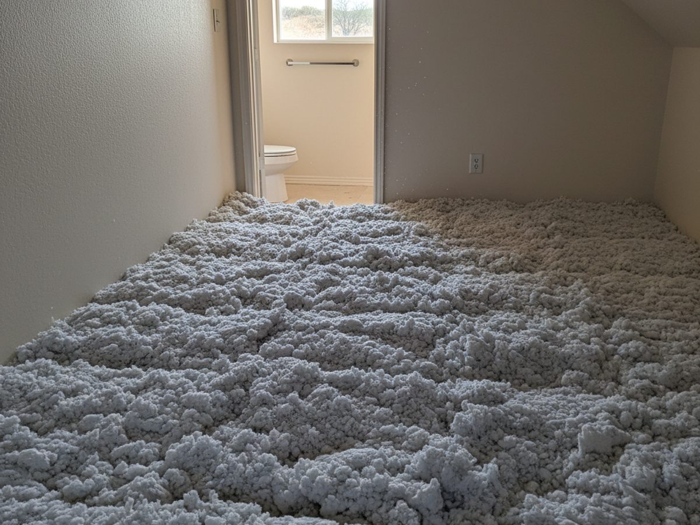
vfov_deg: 56.8
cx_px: 350
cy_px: 262
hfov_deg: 71.6
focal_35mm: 24
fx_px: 485
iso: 1424
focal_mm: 6.8
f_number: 1.68
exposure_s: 1/653
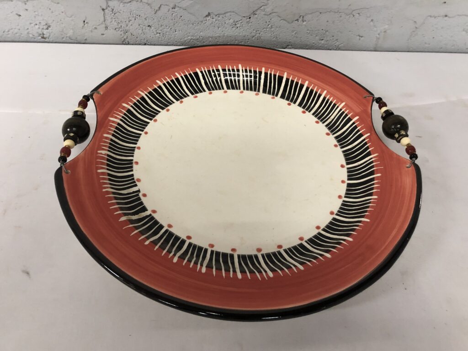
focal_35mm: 28
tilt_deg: -49.4
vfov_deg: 49.7
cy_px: 176
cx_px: 234
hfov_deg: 63.4
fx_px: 379
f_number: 1.8
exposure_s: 1/11
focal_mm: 3.99
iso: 100
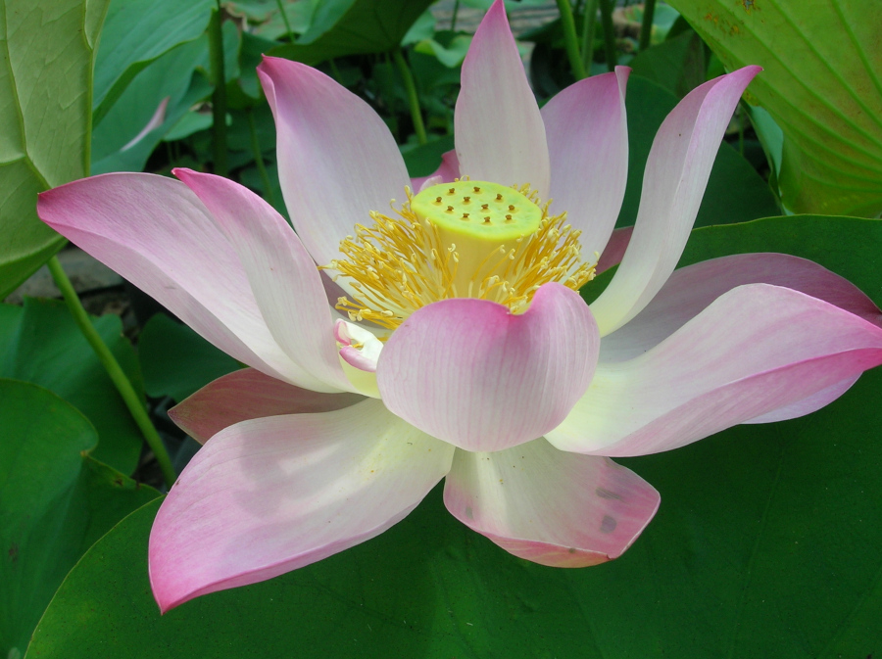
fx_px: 967
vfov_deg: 37.7
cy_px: 330
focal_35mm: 38
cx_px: 441
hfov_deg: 49.0
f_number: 5
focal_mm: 6.4
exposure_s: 1/229
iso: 50
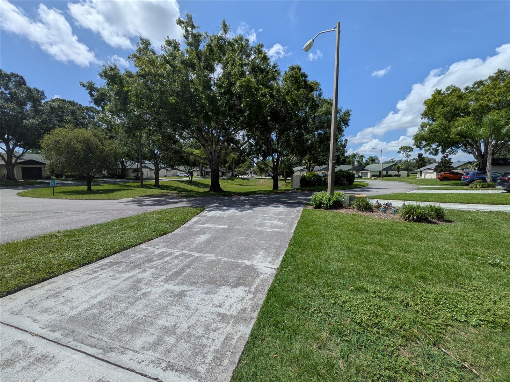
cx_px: 255
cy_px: 191
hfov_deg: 102.1
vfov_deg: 85.7
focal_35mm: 14
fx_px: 206
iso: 48
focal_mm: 1.83
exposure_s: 1/2833
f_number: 2.2
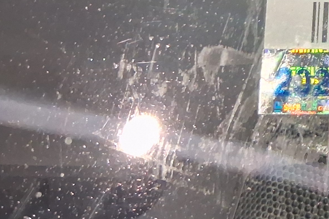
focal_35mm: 94
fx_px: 859
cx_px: 507
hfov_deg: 18.8
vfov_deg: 13.5
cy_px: -129
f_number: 1.8
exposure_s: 1/40
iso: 500
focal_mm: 3.98
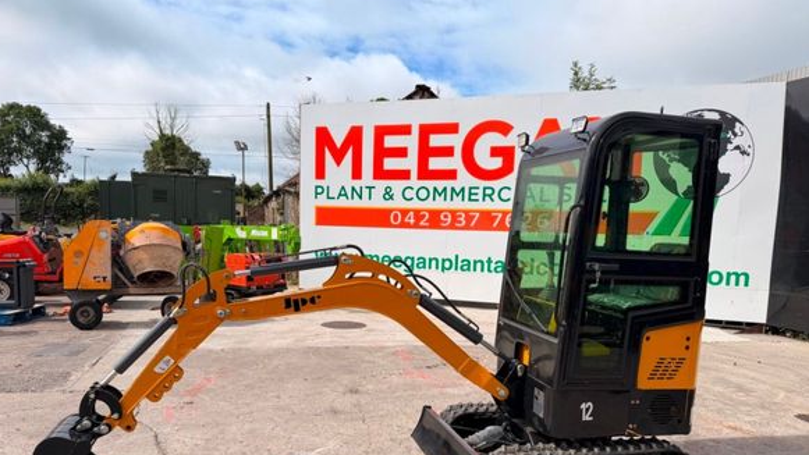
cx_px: 395
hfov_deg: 69.8
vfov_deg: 42.5
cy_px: 291
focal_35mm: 27
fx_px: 579
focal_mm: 6.76
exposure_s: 1/3425
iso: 80
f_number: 1.78
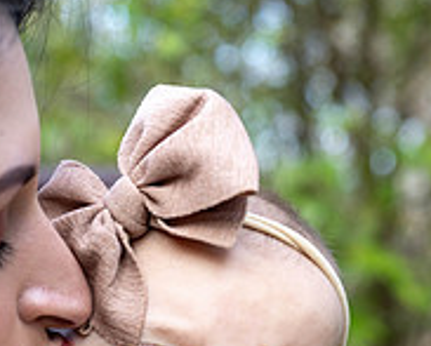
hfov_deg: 18.2
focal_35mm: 104
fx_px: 1329
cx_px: 61
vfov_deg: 14.3
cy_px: 441
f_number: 3.2
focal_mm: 35
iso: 160
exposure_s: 1/250
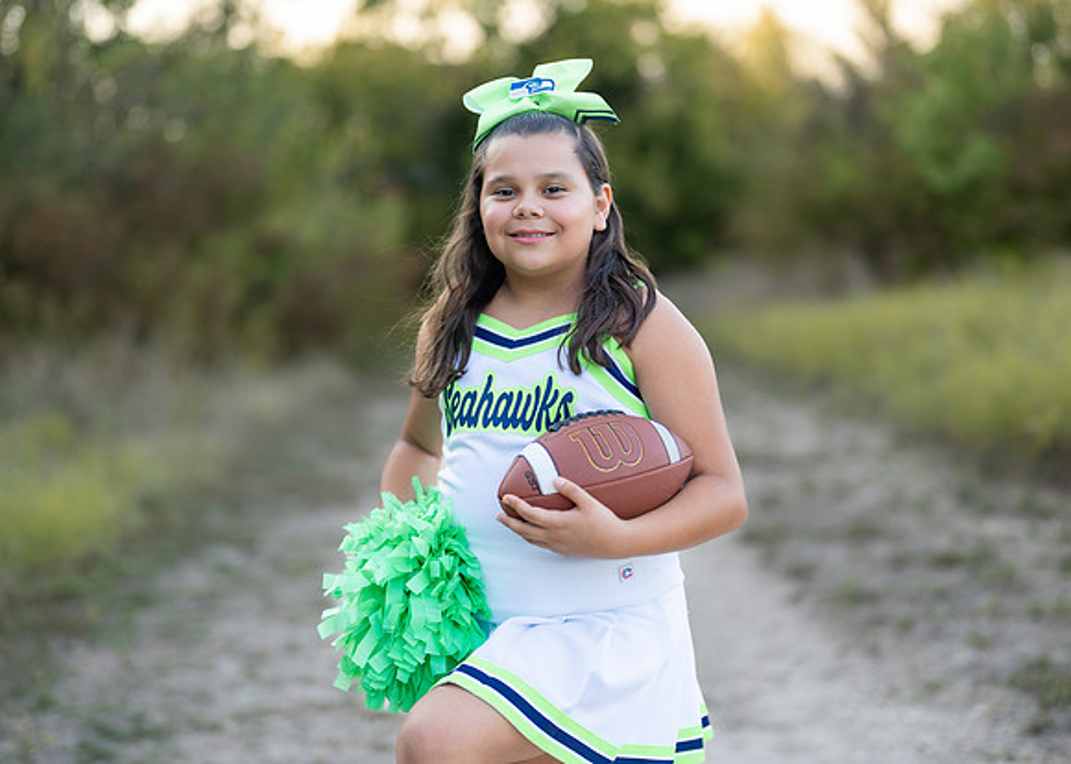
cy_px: 381
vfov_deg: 22.9
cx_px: 534
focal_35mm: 62
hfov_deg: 31.7
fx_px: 1887
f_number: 1.2
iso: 100
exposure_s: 1/1000
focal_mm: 50
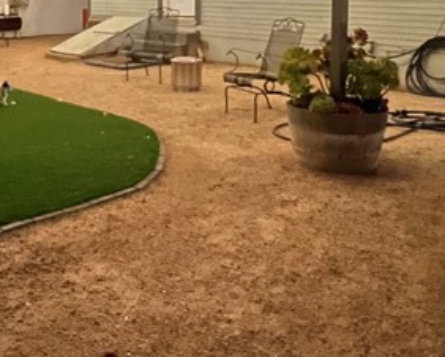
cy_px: 28
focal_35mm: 46
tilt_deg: -3.6
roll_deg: -0.6
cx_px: 117
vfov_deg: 31.1
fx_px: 606
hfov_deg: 39.3
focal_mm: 1.57
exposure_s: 1/8
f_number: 1.8
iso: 1600
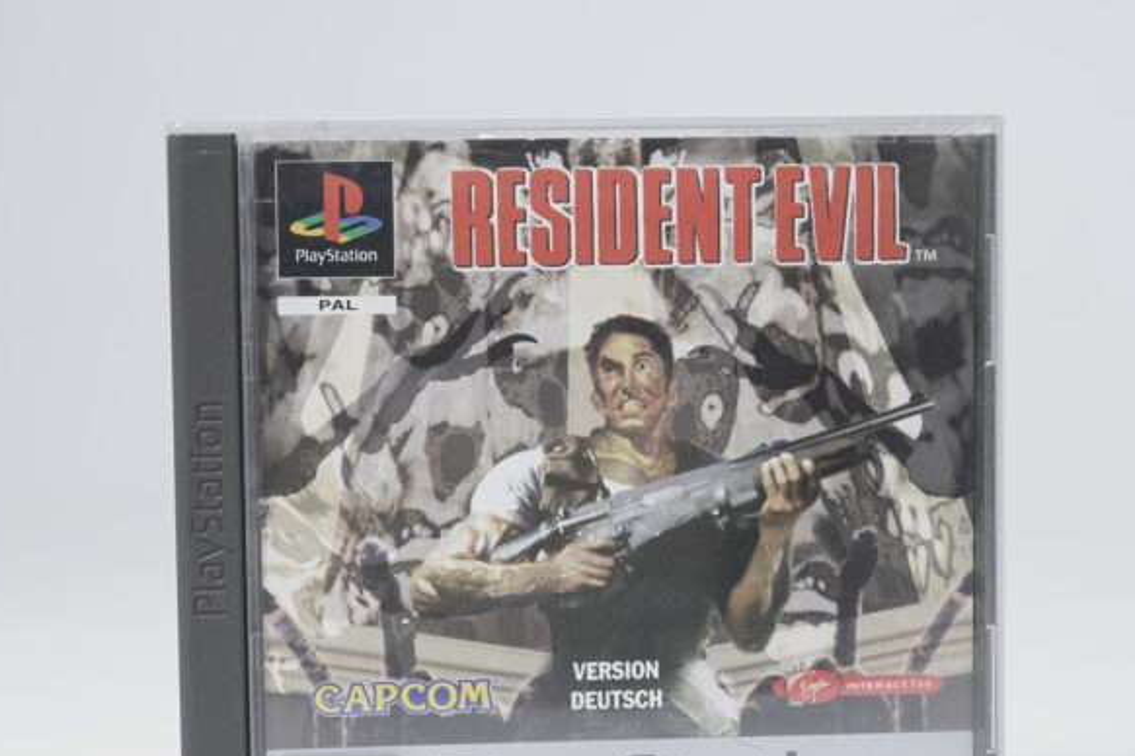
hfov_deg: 29.7
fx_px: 2144
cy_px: 436
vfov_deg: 20.0
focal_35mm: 68
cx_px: 581
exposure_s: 1/5
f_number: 5
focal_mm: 33
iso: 100
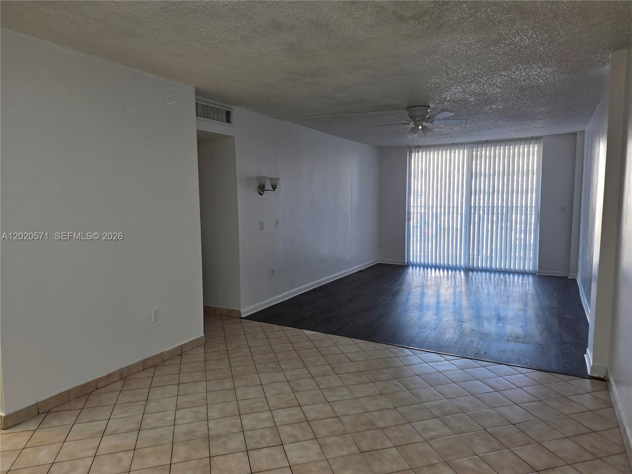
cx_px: 316
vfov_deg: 58.9
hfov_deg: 73.9
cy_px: 237
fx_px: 420
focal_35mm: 23
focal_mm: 6.25
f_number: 1.7
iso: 50
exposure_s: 1/120
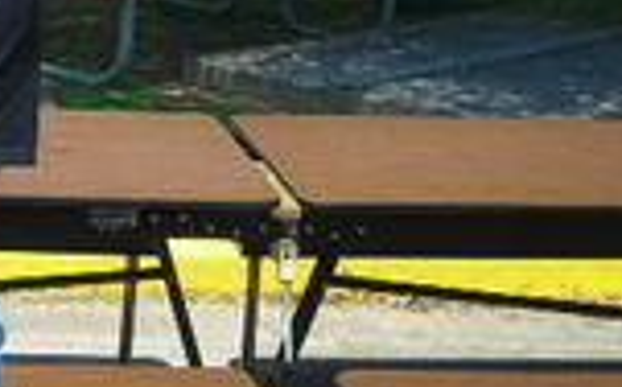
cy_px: 12
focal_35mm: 107
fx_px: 1812
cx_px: -165
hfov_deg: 18.3
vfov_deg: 12.1
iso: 50
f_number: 3.2
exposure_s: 1/417
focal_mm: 6.3
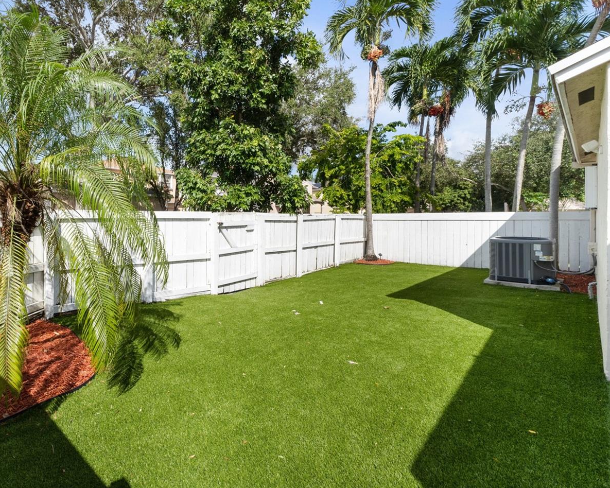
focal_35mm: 19
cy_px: 226
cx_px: 205
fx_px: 343
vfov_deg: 70.8
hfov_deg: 80.6
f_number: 9
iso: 500
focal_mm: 10
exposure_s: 1/200
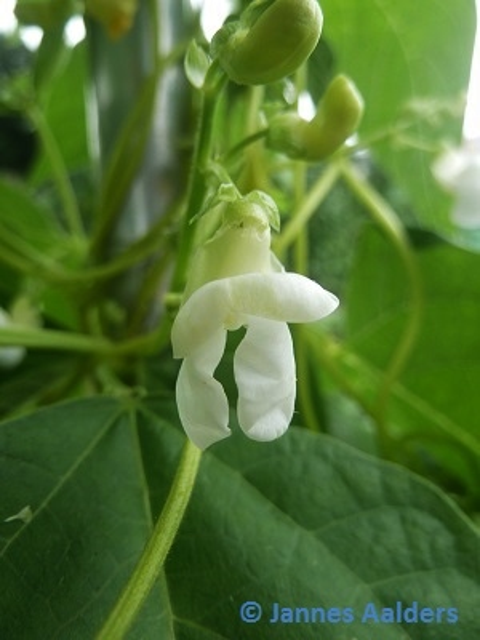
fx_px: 462
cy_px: 320
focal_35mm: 25
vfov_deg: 69.4
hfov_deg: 54.9
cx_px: 240
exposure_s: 1/80
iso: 80
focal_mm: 4.1
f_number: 3.3
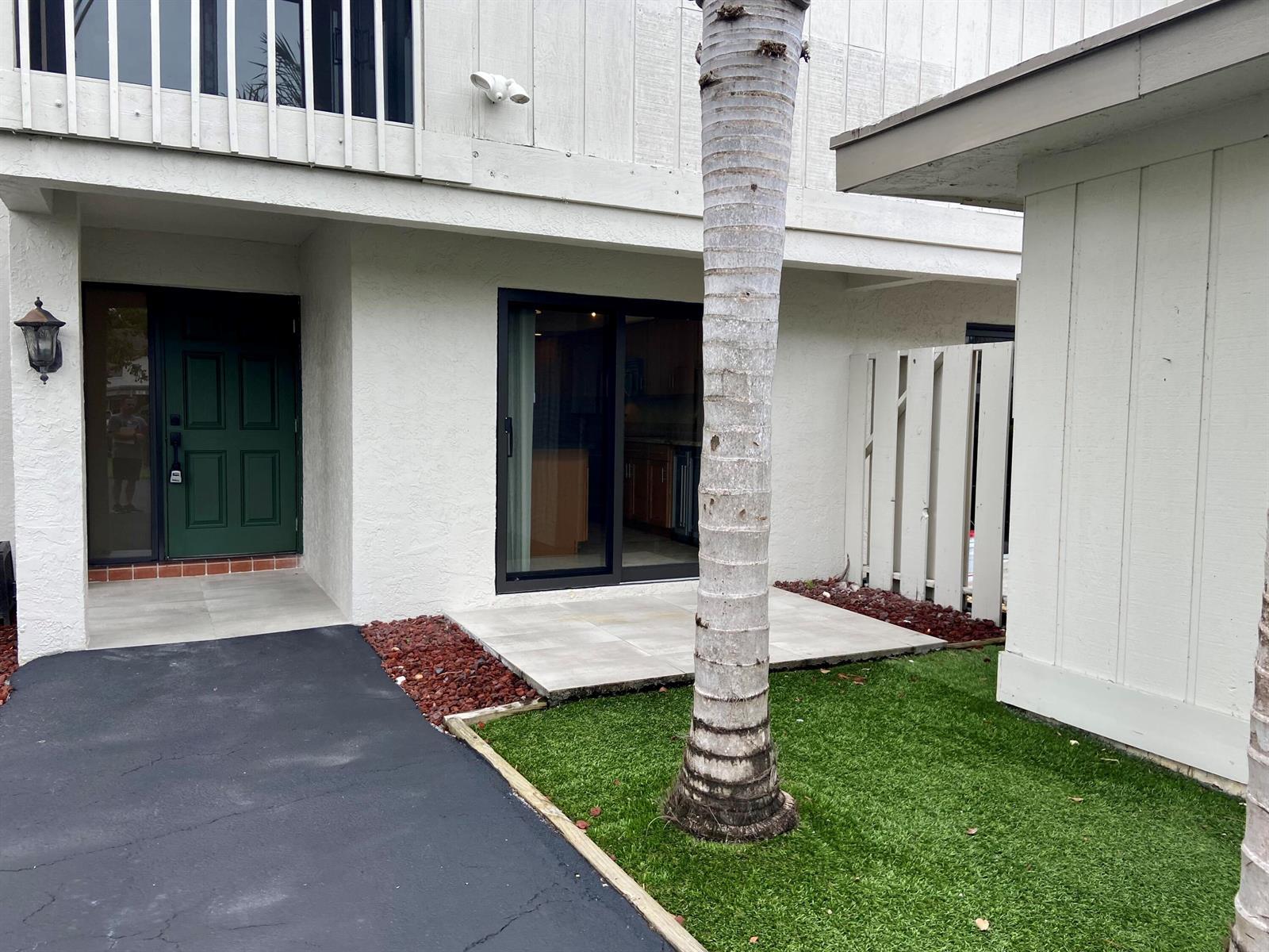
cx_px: 634
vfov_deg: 53.1
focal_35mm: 26
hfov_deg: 67.3
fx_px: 953
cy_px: 476
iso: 32
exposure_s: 1/588
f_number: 1.8
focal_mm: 4.25
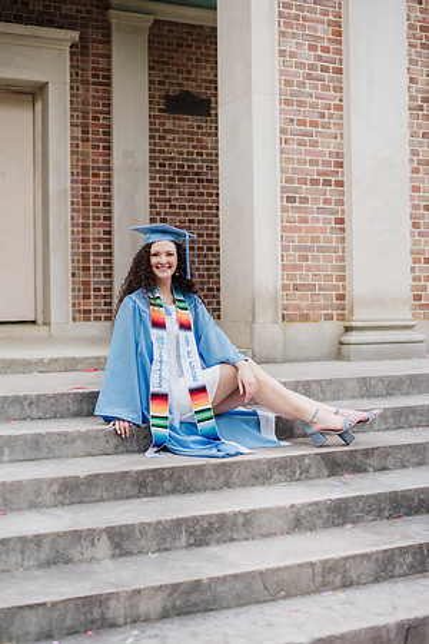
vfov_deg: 39.6
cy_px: 322
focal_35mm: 50
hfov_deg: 27.0
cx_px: 214
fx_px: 894
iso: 500
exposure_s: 1/400
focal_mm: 50
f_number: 2.5
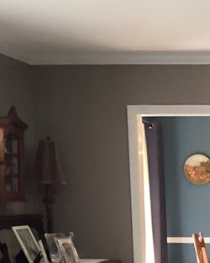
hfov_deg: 14.2
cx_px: 345
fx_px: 770
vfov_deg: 18.6
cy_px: 290
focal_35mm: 99
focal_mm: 3.3
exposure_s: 1/60
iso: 200
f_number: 2.4
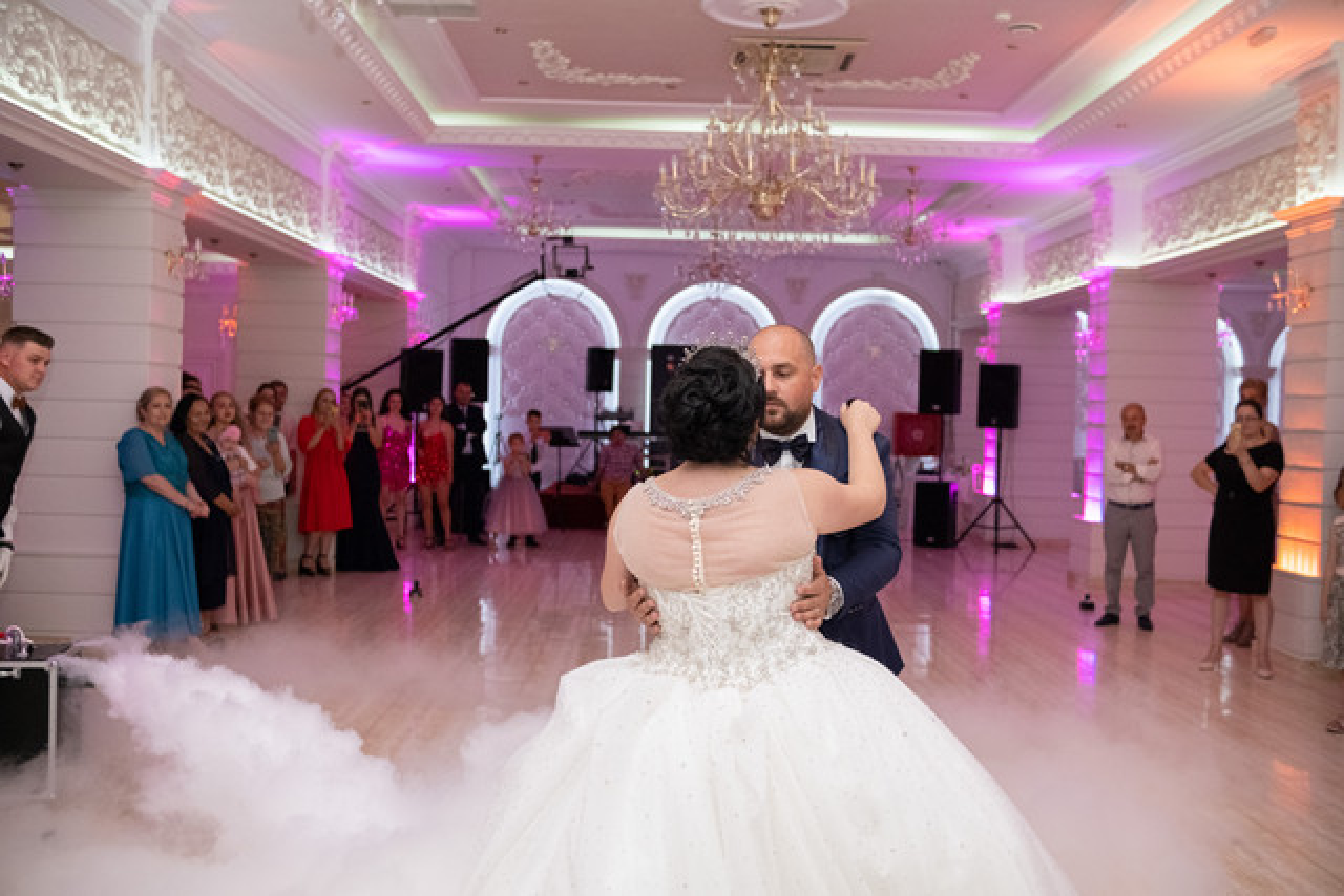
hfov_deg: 54.4
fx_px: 1307
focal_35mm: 35
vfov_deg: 37.9
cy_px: 448
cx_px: 672
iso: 1600
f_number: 2.2
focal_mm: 23
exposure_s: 1/125
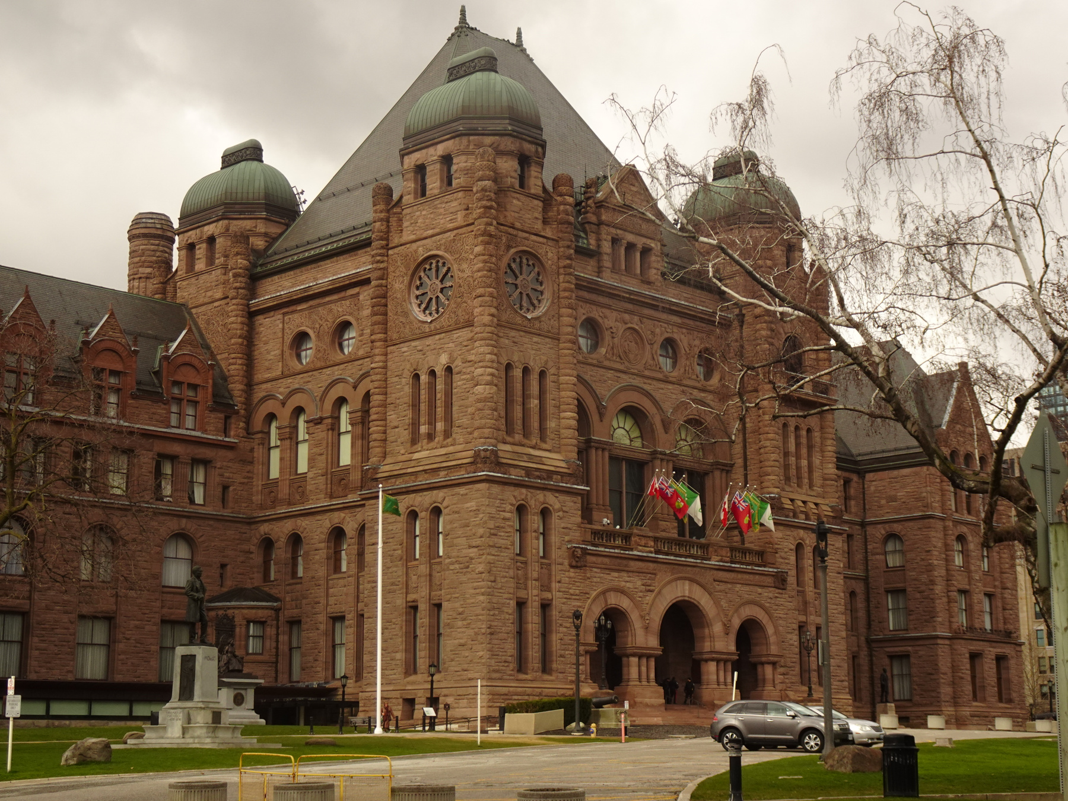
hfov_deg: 36.8
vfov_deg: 28.0
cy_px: 400
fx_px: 1604
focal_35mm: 52
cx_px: 534
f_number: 4.5
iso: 80
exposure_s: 1/250
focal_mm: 8.35
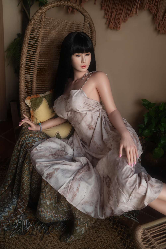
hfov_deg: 37.9
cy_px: 124
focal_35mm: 35
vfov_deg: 54.4
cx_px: 83
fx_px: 242
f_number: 2.8
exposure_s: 1/125
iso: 100
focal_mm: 35
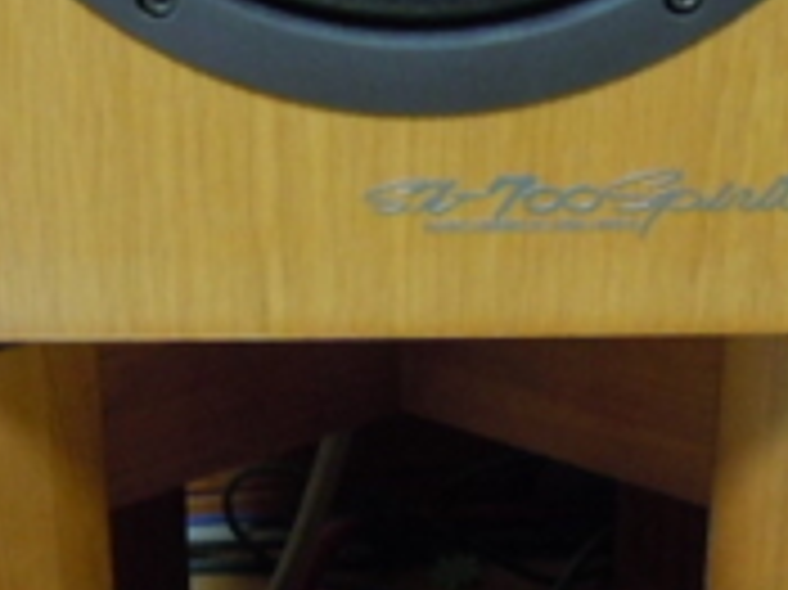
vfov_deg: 13.7
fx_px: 2343
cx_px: 351
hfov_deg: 19.1
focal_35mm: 103
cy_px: 815
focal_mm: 5.4
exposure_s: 1/5
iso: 400
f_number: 3.5
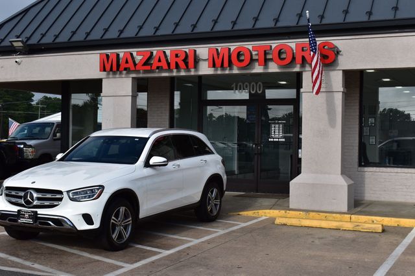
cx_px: 208
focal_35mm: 52
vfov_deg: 25.7
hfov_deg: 37.9
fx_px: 605
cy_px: 138
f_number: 11
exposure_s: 1/500
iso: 250
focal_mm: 35
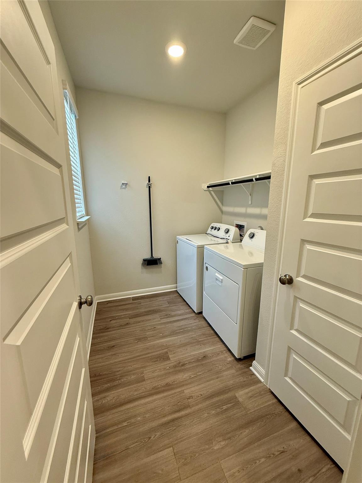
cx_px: 181
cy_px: 242
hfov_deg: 85.7
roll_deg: -0.2
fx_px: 195
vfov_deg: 102.1
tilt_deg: -11.0
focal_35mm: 14
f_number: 2.2
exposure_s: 1/120
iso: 250
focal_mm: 2.22
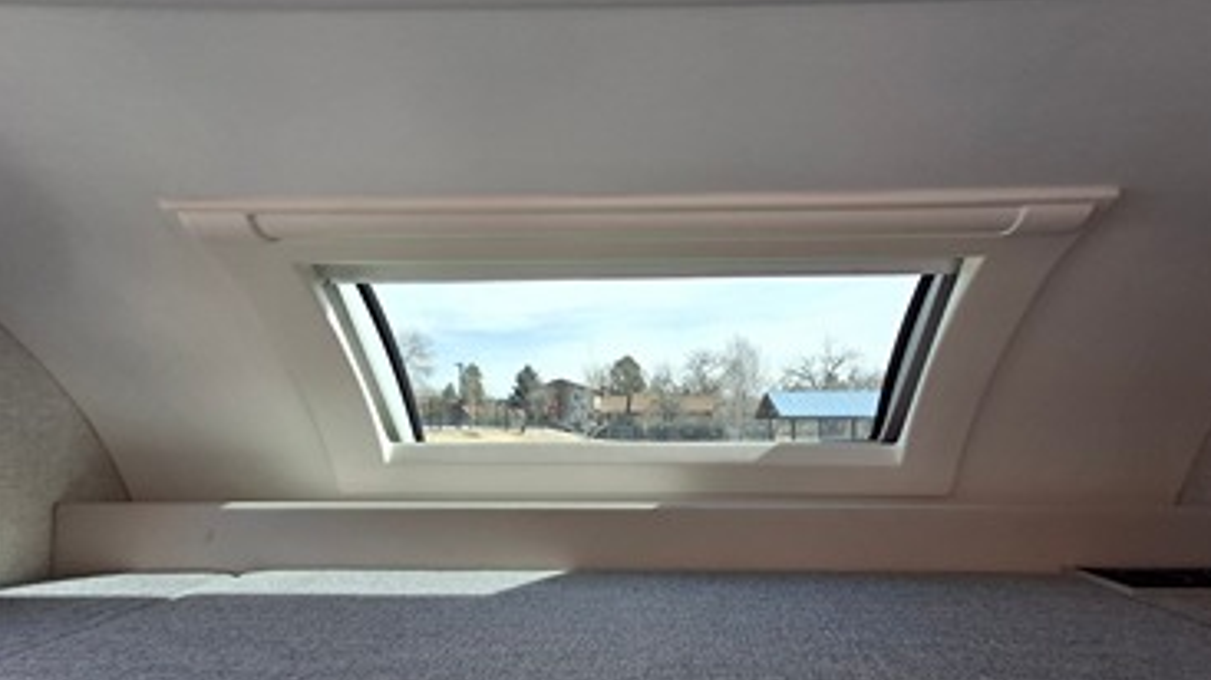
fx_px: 610
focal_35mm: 19
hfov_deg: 89.4
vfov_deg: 57.7
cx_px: 653
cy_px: 416
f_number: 2.2
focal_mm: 1.64
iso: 50
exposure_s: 1/120
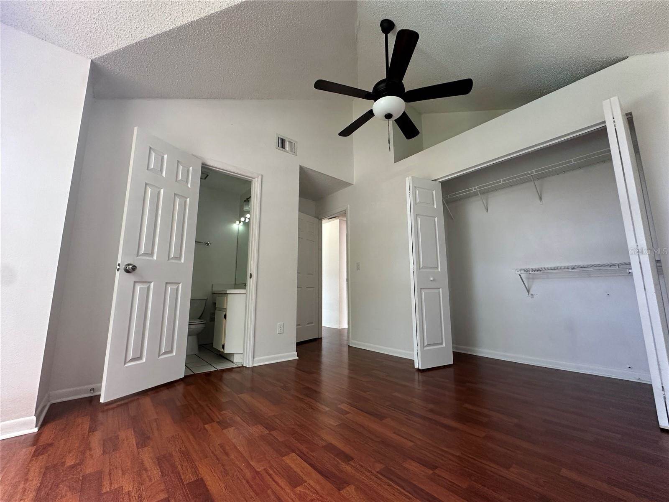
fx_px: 271
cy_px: 251
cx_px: 334
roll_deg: +0.3
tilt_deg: +9.2
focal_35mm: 14
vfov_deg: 85.7
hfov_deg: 102.1
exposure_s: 1/99
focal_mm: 2.22
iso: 160
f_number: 2.2
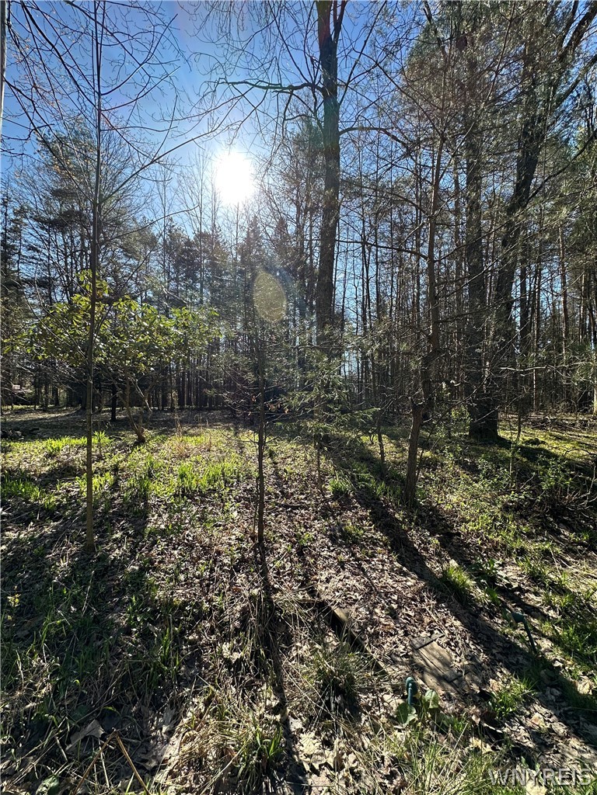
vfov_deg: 102.1
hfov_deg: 85.7
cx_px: 298
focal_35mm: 14
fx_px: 322
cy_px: 398
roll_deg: -1.5
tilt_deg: +0.5
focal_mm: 2.22
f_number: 2.2
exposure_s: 1/553
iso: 40
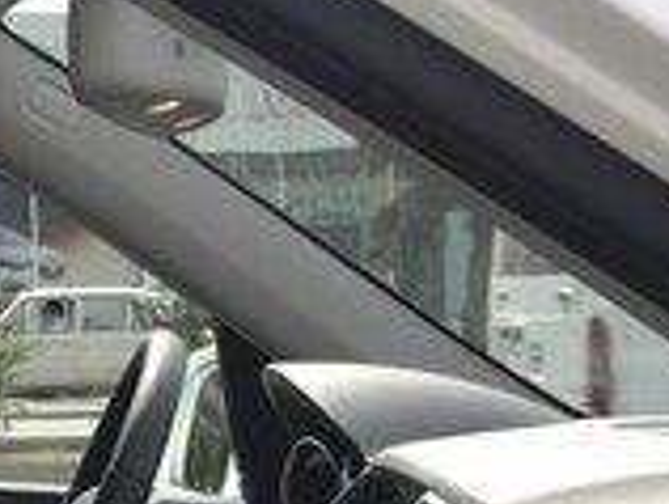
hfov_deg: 15.6
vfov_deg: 11.5
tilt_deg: -14.1
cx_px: -144
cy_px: 887
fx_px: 2342
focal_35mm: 121
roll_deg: +2.1
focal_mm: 4.15
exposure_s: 1/450
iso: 25
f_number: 2.2
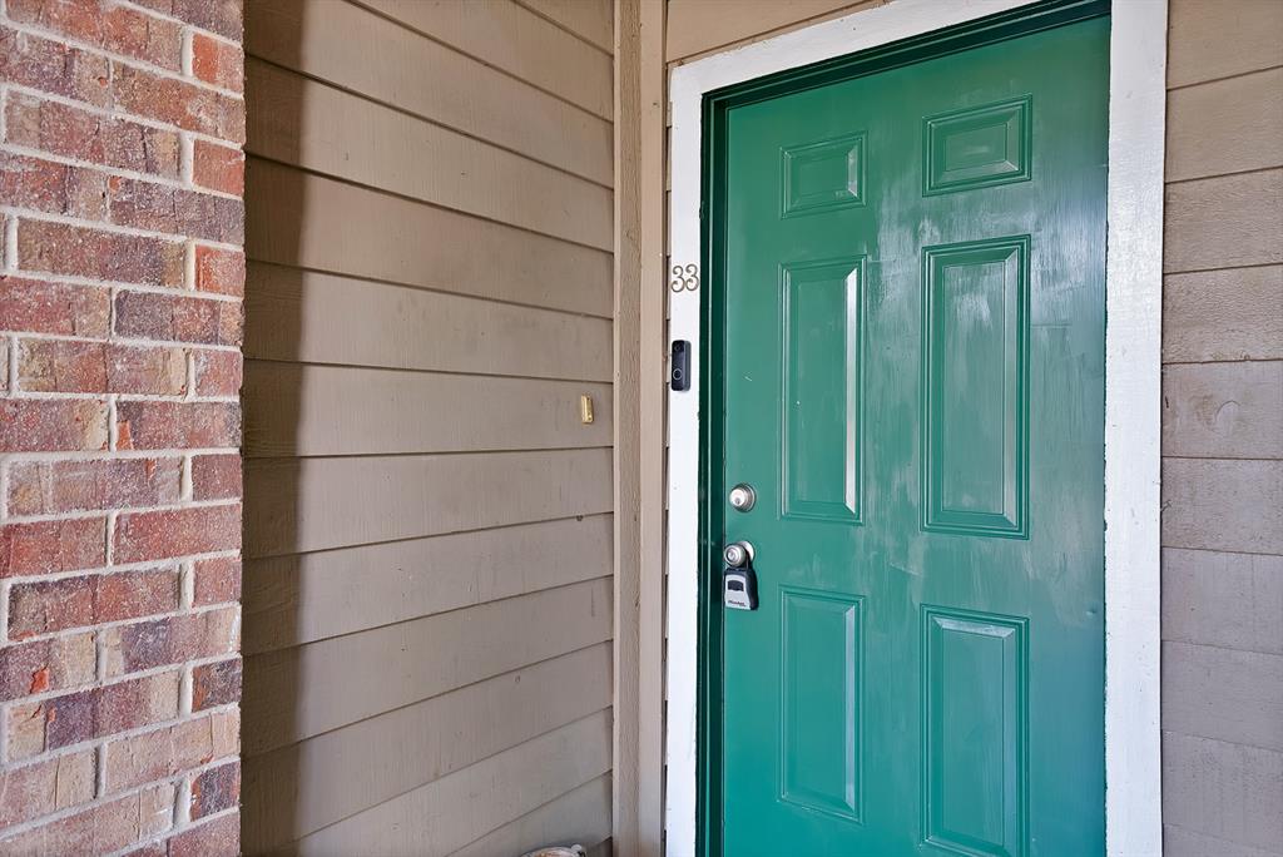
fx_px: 856
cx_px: 642
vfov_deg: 53.2
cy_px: 428
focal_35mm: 24
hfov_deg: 73.7
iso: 640
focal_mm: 24
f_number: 9
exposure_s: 1/1.67
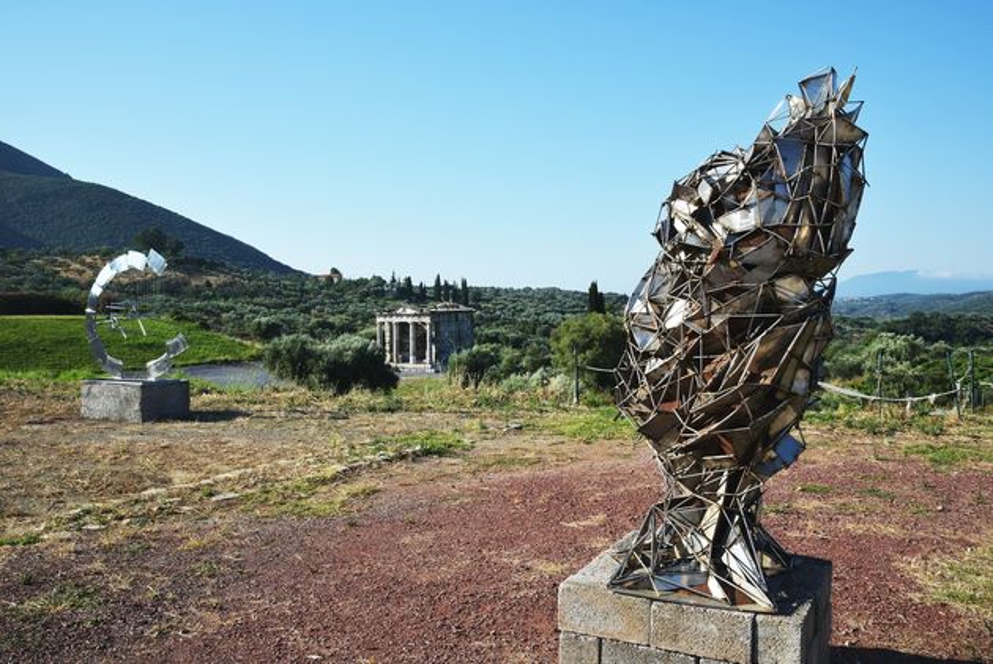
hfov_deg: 58.7
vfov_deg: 41.2
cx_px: 496
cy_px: 332
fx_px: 883
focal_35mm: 32
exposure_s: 1/45
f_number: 22
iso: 160
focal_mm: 32
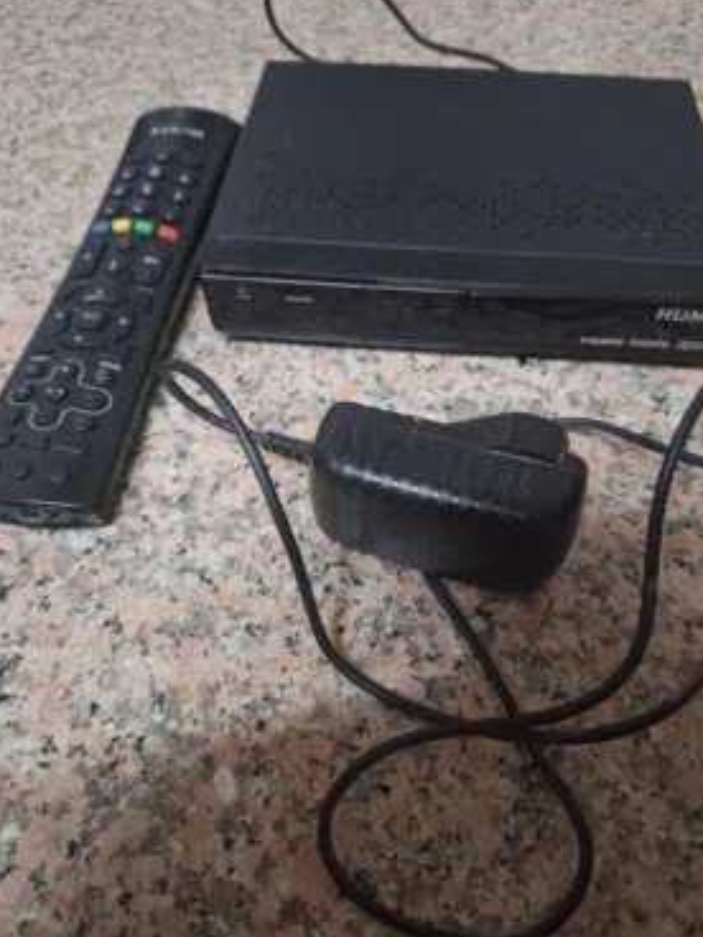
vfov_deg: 69.4
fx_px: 677
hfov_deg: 54.8
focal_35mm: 25
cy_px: 474
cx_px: 372
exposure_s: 1/20
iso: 500
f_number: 1.8
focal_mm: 5.54
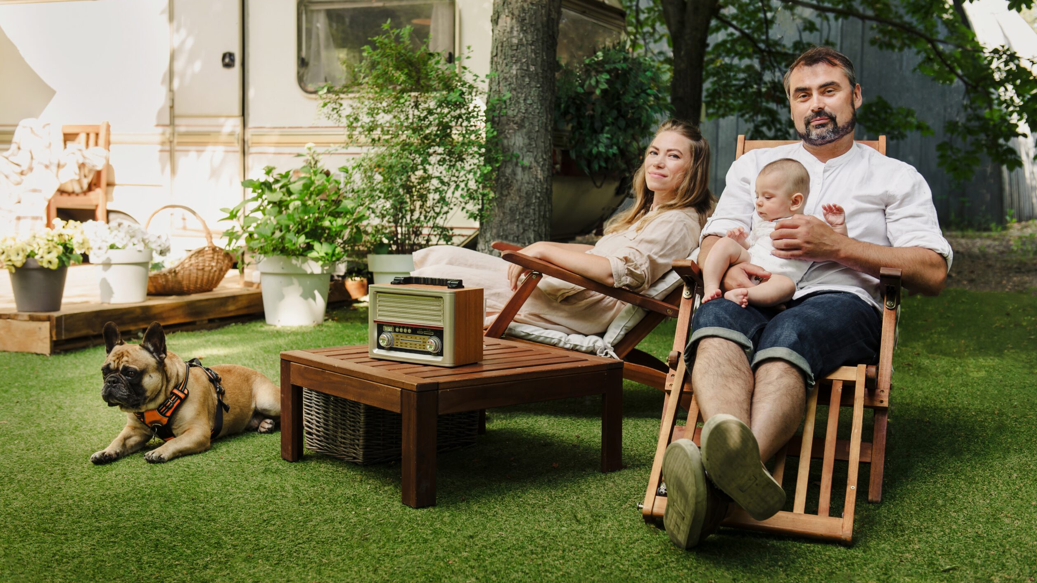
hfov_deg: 43.7
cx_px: 515
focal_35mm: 47
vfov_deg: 25.4
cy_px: 288
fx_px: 1292
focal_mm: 44
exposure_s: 1/200
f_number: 4
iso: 200
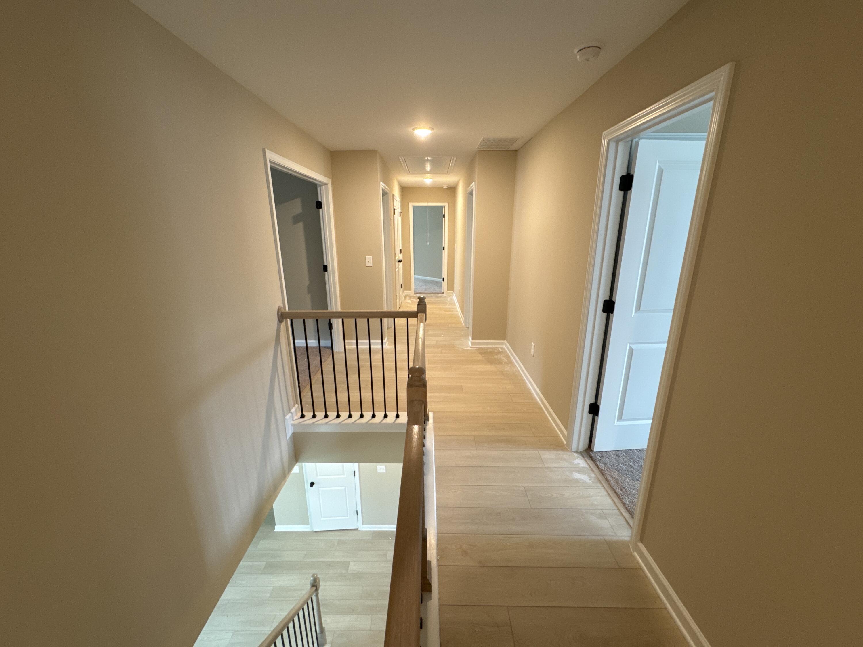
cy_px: 324
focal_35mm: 14
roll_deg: -0.2
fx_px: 349
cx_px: 432
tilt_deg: -15.9
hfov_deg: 102.1
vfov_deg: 85.7
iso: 320
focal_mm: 2.22
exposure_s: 1/60
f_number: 2.2
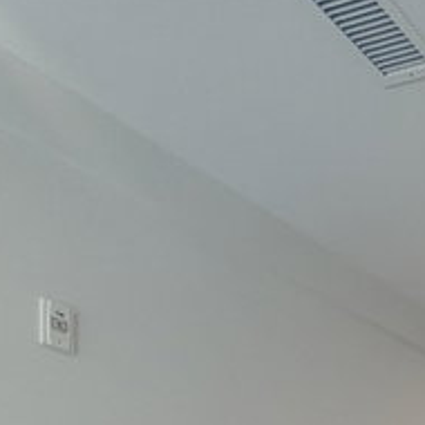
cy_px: 658
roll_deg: +0.7
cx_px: 725
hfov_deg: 22.6
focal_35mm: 52
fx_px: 722
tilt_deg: -1.5
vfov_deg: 24.5
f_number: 2.2
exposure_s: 1/121
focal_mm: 2.22
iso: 100
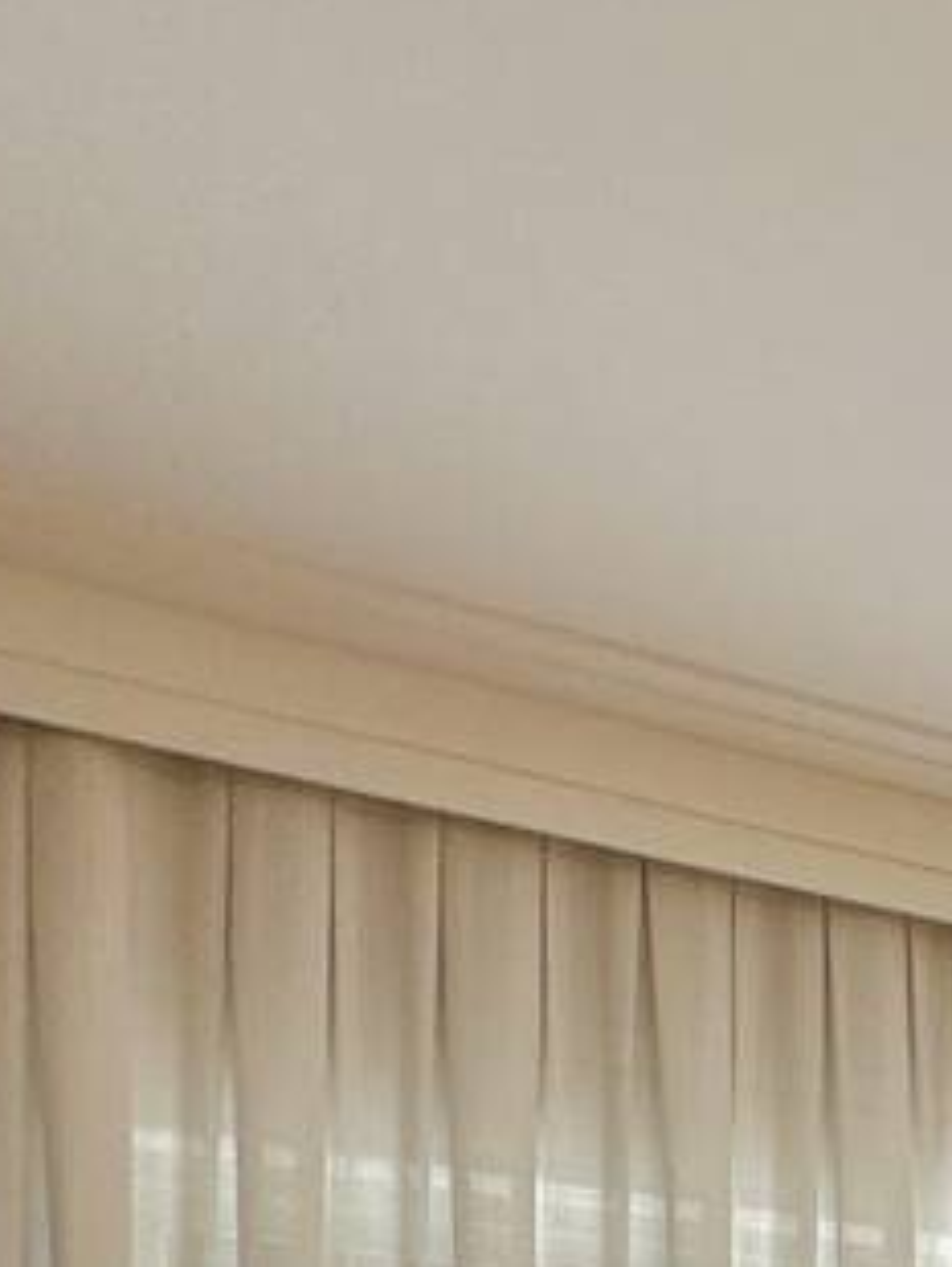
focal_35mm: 65
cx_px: 1969
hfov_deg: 16.5
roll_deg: +0.9
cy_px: 1827
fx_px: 2380
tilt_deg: +0.0
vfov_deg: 24.3
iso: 40
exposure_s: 1/160
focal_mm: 2.22
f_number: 2.2
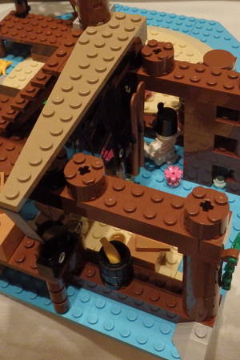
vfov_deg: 37.5
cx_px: 104
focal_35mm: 52
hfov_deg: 26.0
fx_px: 520
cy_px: 104
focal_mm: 4.5
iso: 500
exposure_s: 1/30
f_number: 3
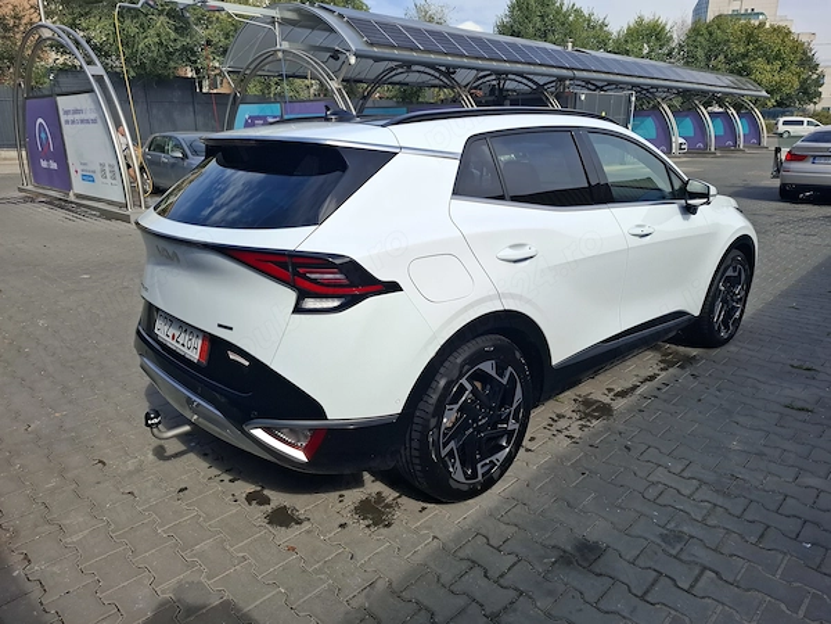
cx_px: 416
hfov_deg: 73.9
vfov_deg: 58.9
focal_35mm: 23
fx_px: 552
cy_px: 312
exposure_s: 1/1845
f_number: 1.8
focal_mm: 5.54
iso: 50
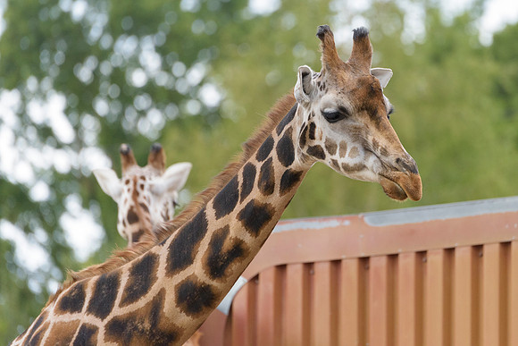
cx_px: 346
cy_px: 115
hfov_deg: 3.9
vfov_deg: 2.6
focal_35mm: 534
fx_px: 7680
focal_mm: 400
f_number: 5.6
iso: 1600
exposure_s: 1/800
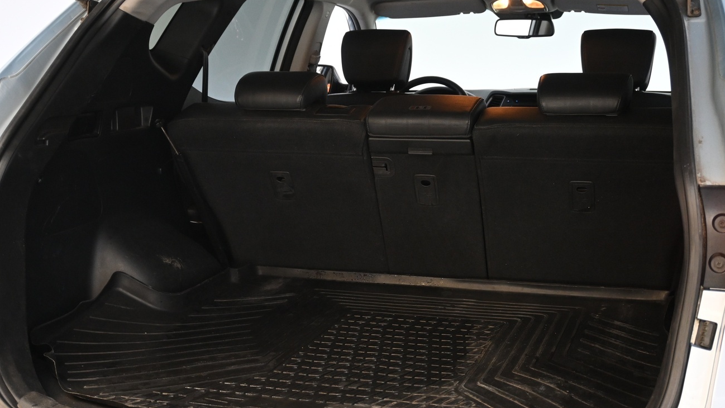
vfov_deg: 23.1
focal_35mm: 52
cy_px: 214
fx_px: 999
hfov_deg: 39.9
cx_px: 371
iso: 1400
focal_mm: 26.5
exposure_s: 1/40
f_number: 4.5
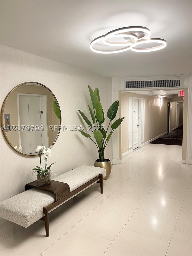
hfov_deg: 54.9
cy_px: 128
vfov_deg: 69.4
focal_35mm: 25
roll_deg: +1.2
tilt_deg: -6.5
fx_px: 185
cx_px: 96
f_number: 1.6
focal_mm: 5.1
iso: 160
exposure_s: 1/60
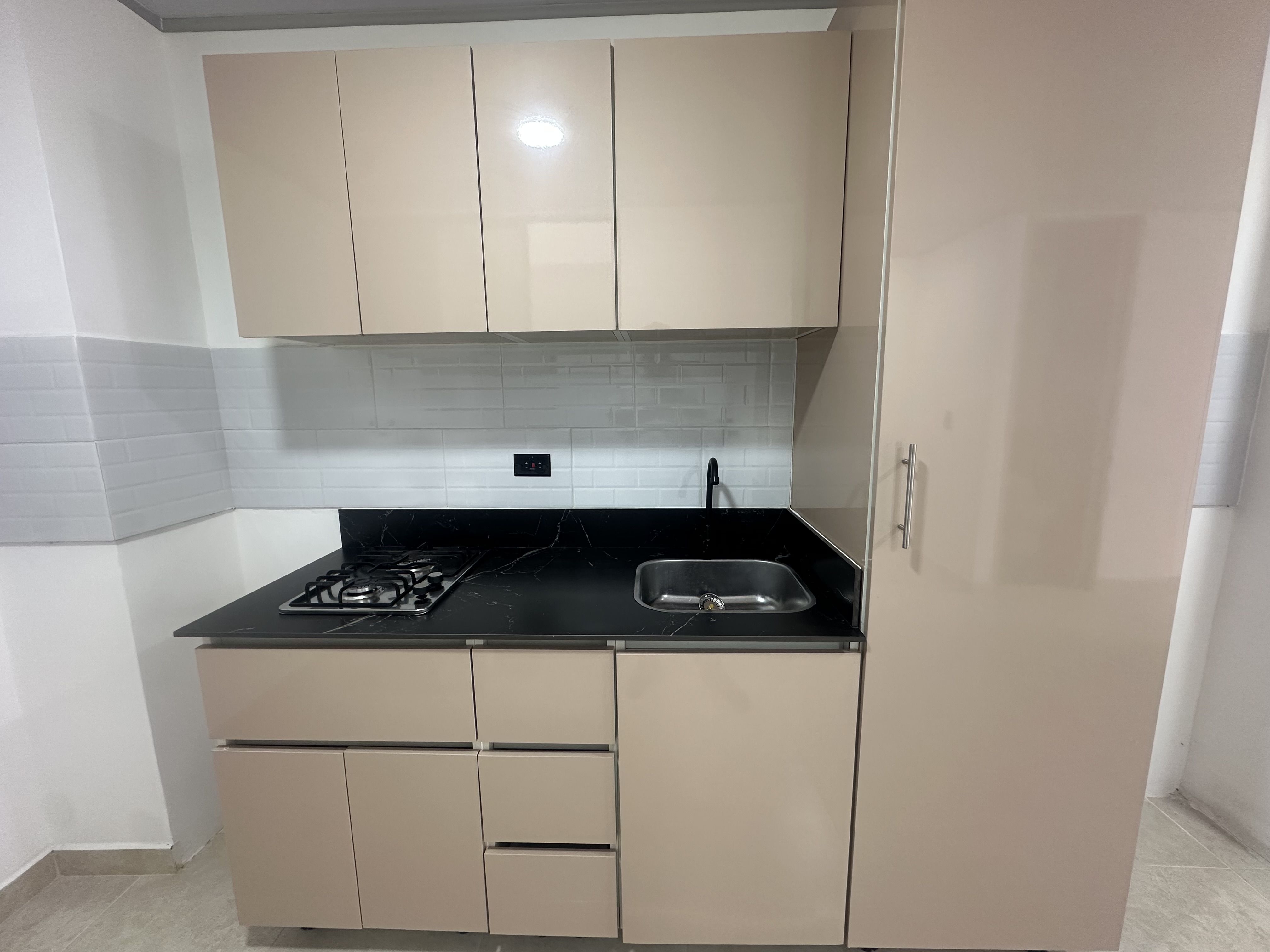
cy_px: 476
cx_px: 635
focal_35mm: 14
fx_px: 514
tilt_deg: -9.5
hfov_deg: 102.1
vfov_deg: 85.7
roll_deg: +1.2
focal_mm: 2.22
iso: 160
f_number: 2.2
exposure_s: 1/60
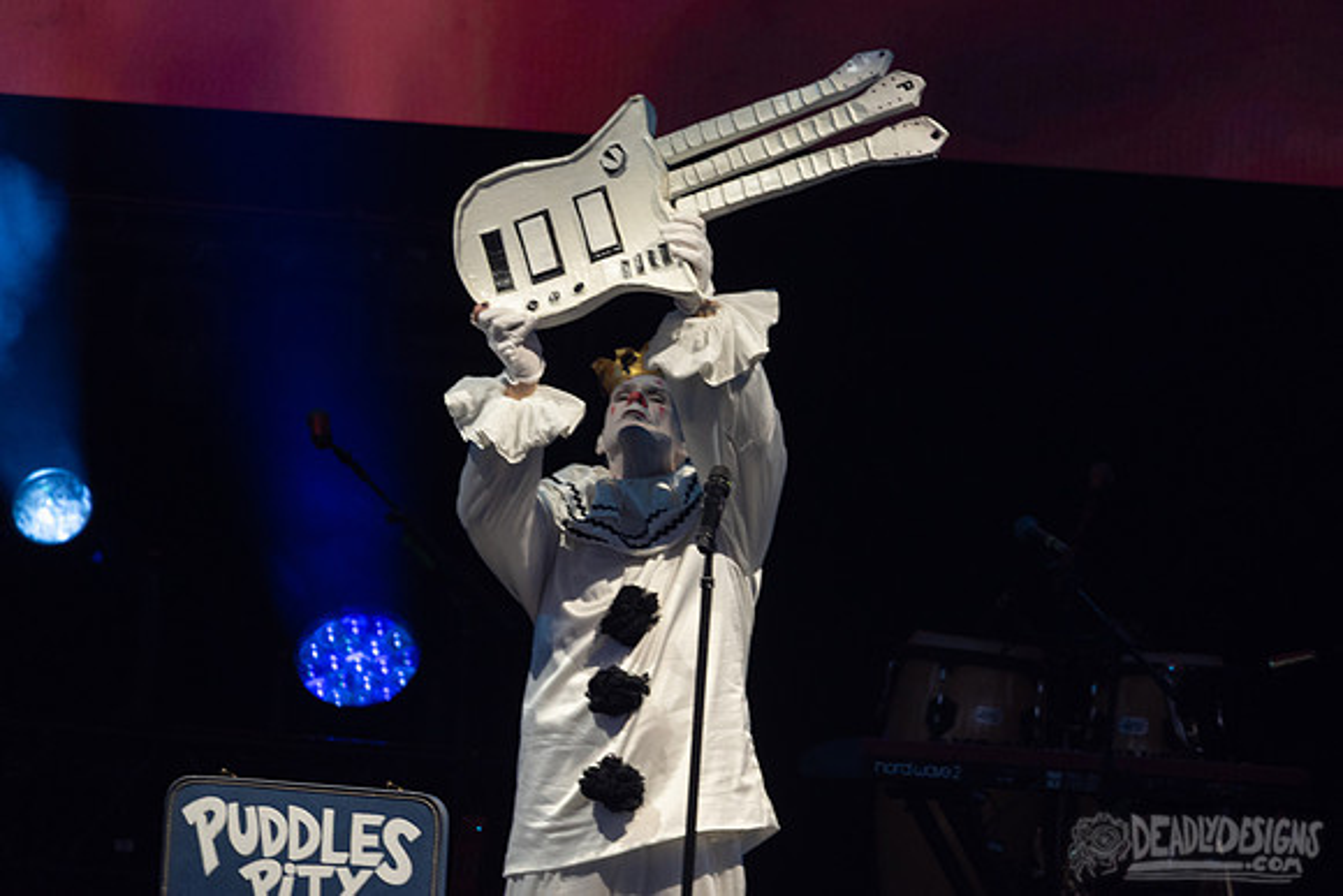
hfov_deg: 3.2
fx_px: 23844
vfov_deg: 2.2
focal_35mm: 639
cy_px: 432
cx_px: 715
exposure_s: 1/500
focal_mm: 600
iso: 1000
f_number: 6.3
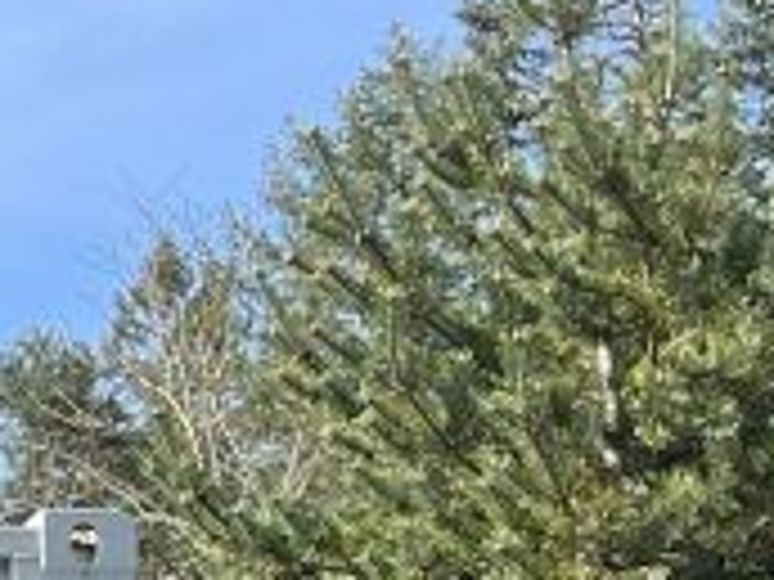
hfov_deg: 10.5
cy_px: 1133
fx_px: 3466
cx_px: -1228
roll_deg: -1.1
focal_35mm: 155
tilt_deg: +7.4
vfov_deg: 9.0
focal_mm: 5.1
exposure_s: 1/1776
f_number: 1.6
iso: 50
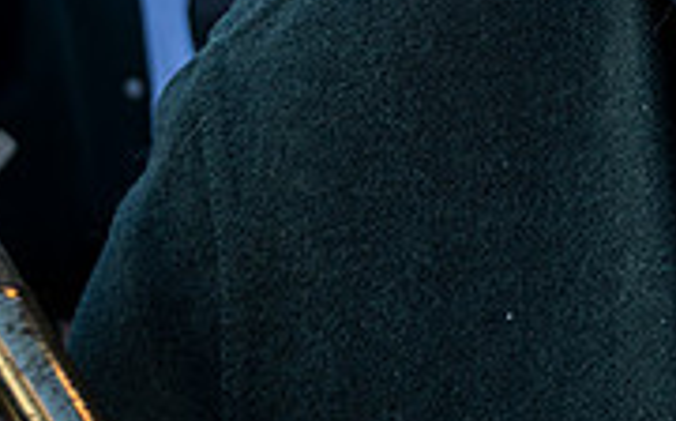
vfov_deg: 14.7
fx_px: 1454
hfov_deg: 22.9
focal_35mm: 79
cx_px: 909
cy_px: -295
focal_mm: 24
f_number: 4
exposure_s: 1/500
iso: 125
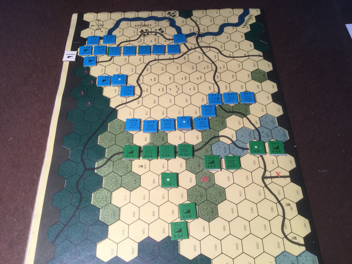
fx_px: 315
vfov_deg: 45.4
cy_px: 132
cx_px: 176
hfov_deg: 58.4
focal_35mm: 31
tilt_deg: -59.5
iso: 40
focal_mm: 3.3
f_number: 2.4
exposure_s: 1/33
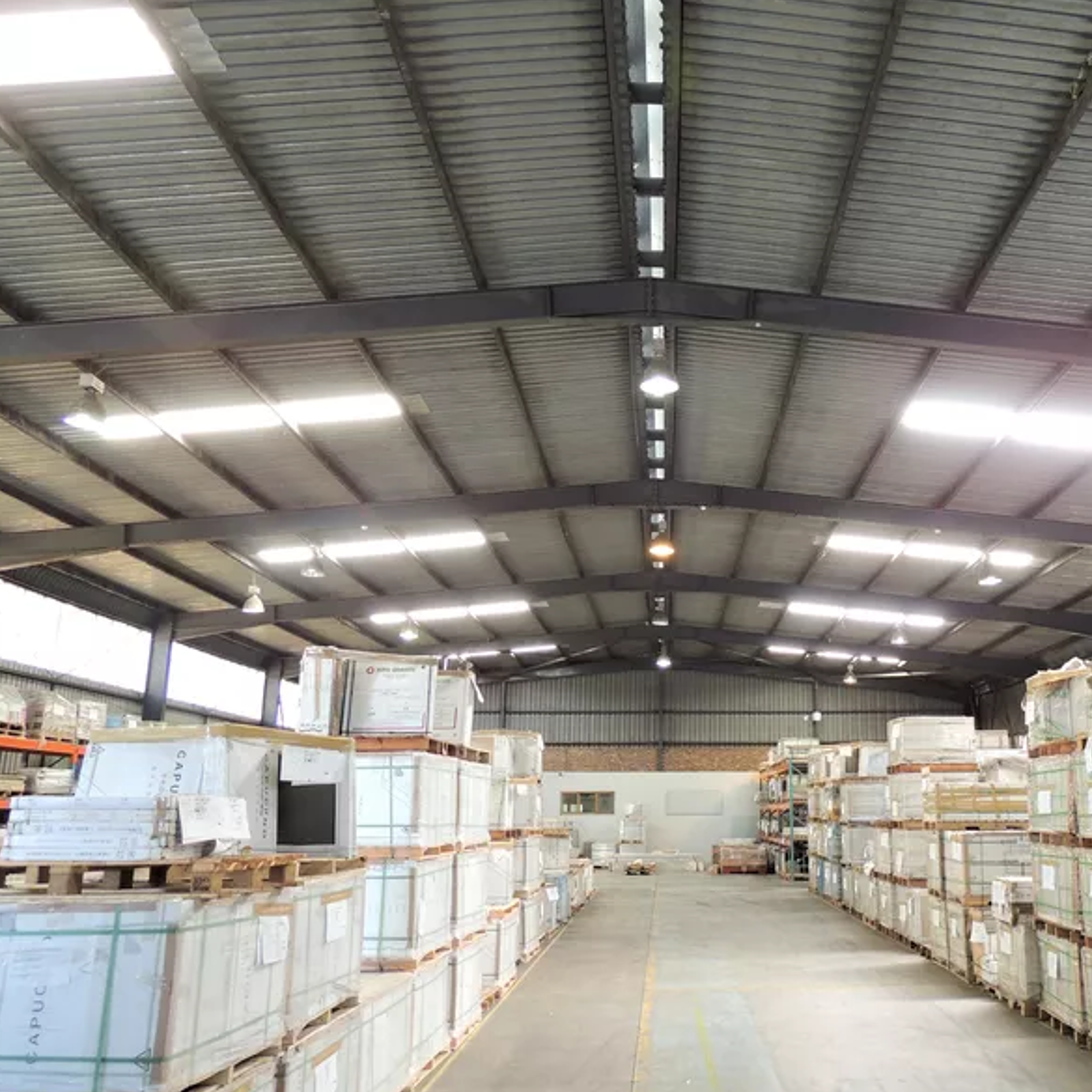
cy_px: 554
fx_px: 1035
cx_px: 719
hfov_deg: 54.6
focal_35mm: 29
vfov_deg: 55.6
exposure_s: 1/30
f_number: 3
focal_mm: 4.3
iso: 220
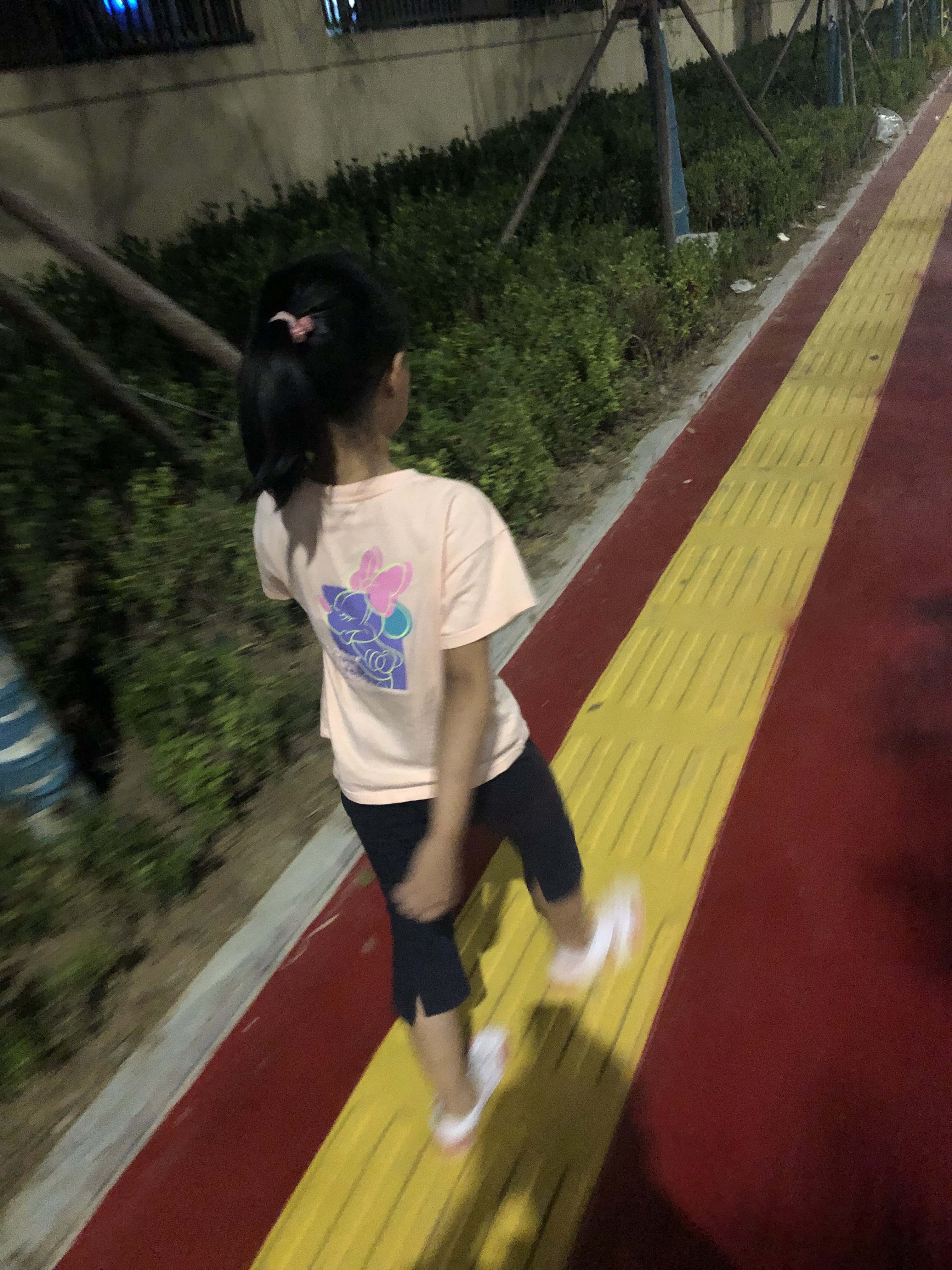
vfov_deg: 63.4
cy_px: 635
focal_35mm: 28
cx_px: 476
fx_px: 1027
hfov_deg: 49.7
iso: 125
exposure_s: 1/4
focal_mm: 3.99
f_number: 1.8
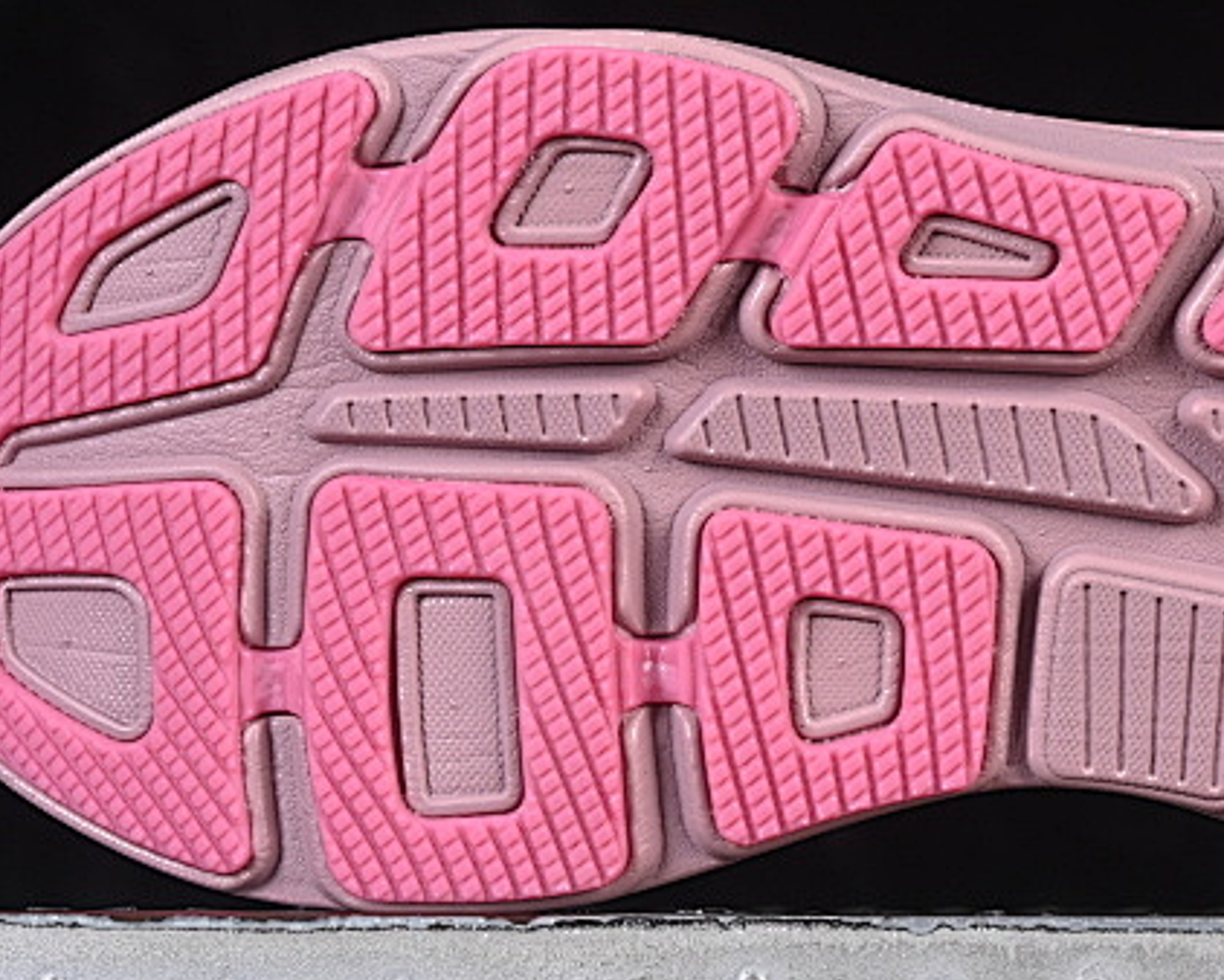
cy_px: 264
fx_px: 6524
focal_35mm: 180
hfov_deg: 10.7
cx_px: 980
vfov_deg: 8.6
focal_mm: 50
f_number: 7.1
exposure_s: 1/80
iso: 160
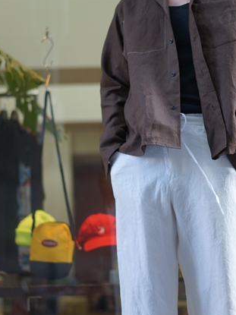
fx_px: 928
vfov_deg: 19.3
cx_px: 149
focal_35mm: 102
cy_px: 151
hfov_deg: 14.5
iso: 100
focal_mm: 55
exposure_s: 1/125
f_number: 1.8
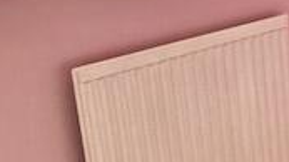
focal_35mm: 113
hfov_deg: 16.3
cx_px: 504
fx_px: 865
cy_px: 68
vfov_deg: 10.7
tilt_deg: -16.8
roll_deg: -0.2
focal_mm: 4
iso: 40
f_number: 1.8
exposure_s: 1/33
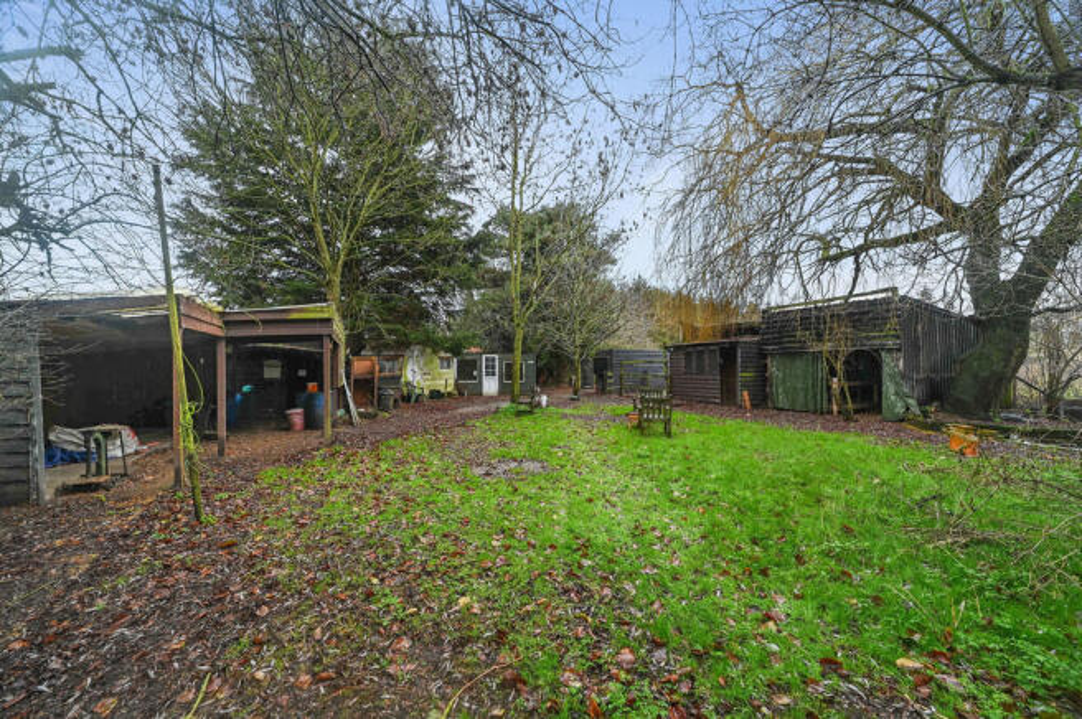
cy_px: 360
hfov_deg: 104.3
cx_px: 541
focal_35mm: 14
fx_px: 420
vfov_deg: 81.1
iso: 800
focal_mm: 14
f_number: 5.6
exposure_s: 1/50
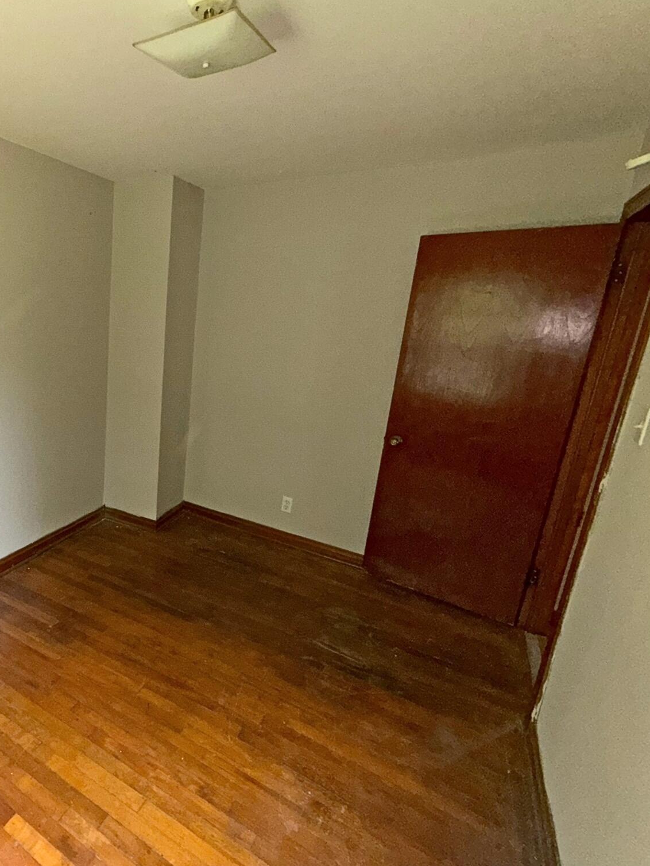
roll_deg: -1.1
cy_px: 426
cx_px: 124
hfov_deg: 62.5
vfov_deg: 84.7
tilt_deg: -14.8
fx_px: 476
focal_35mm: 19
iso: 125
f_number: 2.2
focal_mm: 2.22
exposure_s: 1/70
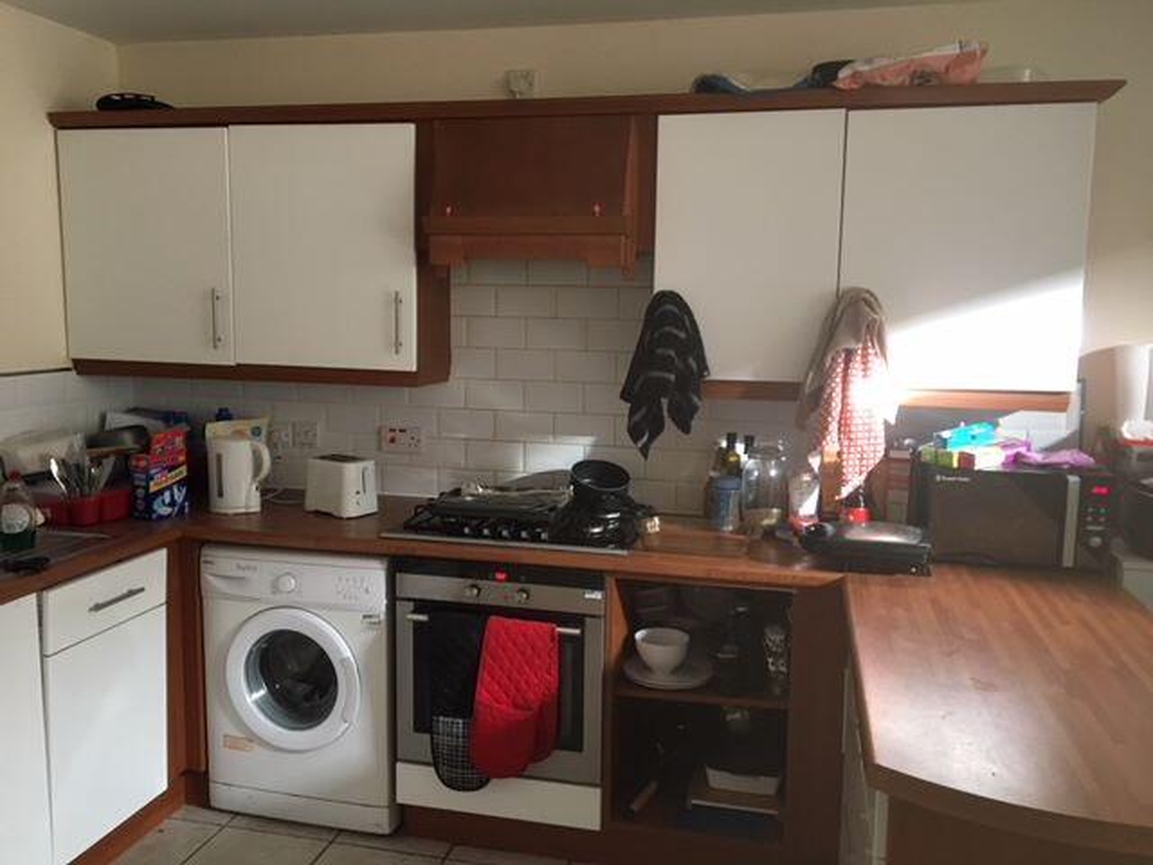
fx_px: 966
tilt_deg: -7.4
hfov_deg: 61.7
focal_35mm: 29
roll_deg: -0.6
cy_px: 432
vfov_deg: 48.2
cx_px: 576
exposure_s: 1/20
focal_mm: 4.15
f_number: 2.2
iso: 200
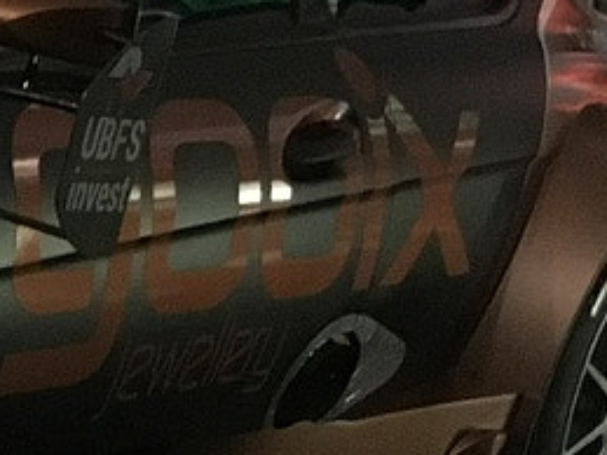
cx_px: -832
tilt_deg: +5.0
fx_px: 3137
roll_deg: +3.6
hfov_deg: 9.8
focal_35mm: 179
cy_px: -23
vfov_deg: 8.2
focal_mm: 4.15
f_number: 2.2
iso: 400
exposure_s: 1/17
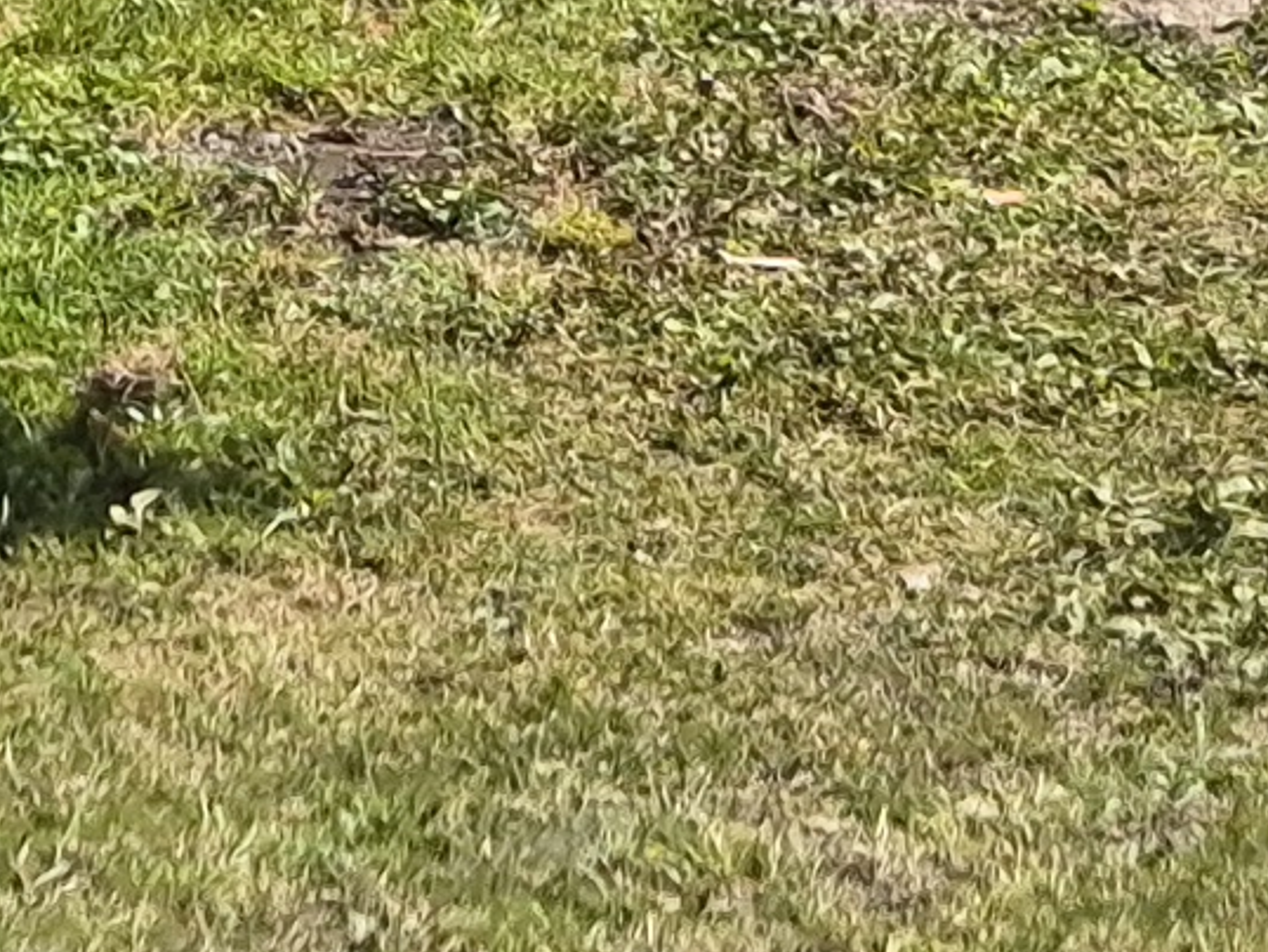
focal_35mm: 171
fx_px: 6267
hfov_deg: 11.5
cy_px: -1699
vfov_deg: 7.8
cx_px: 1115
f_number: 1.8
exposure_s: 1/1840
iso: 25
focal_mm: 5.4
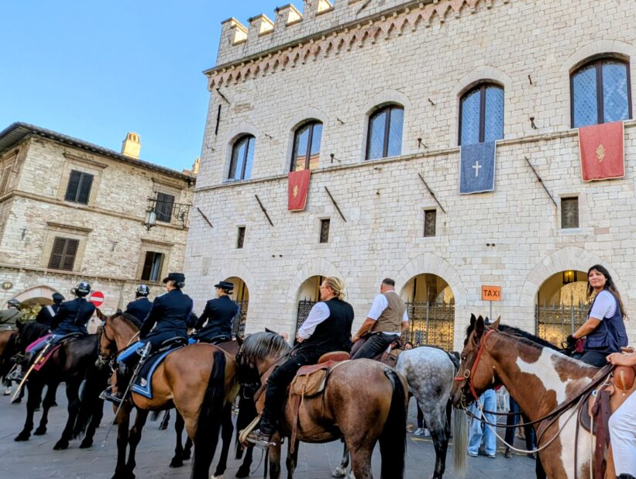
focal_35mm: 19
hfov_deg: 80.9
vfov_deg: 68.7
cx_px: 439
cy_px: 255
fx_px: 350
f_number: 2.2
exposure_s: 1/303
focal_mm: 1.95
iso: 42
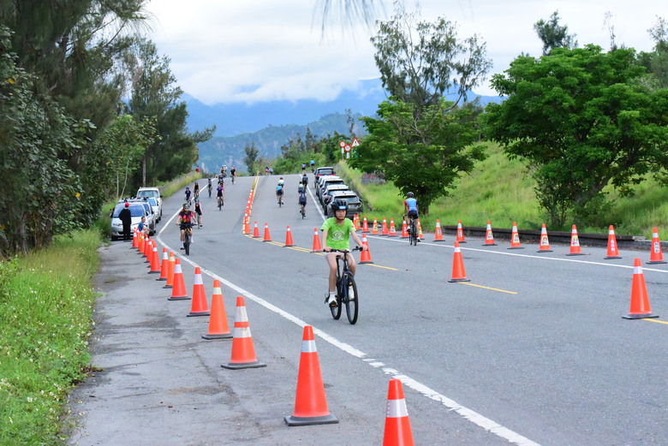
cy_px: 223
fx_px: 1708
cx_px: 334
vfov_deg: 14.9
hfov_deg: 22.1
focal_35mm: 92
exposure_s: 1/2500
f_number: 13
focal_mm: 92
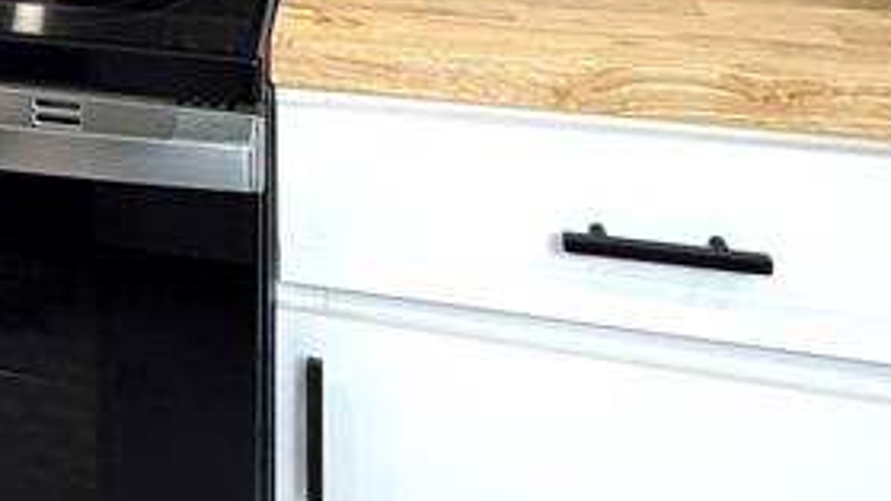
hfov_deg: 30.3
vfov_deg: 19.3
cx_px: -236
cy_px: -201
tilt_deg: -7.8
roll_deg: +3.5
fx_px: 1323
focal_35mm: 56
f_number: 2.2
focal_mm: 2.22
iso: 250
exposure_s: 1/120
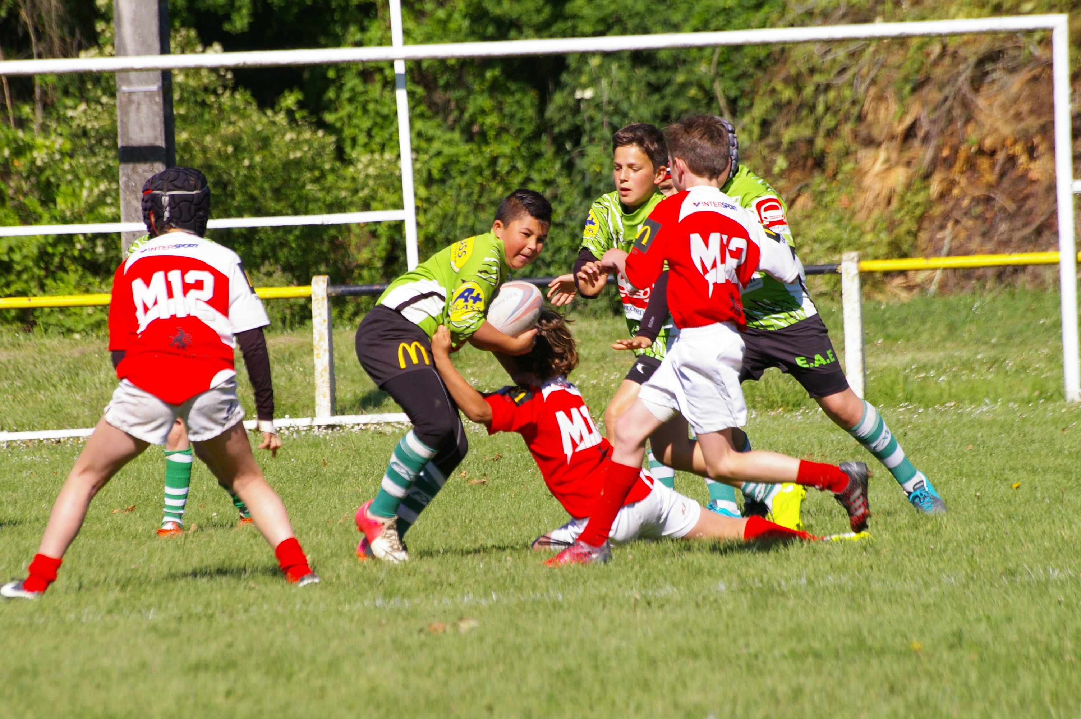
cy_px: 360
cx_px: 540
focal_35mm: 450
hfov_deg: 4.6
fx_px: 13500
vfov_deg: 3.0
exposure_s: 1/750
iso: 400
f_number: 9.5
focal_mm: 300
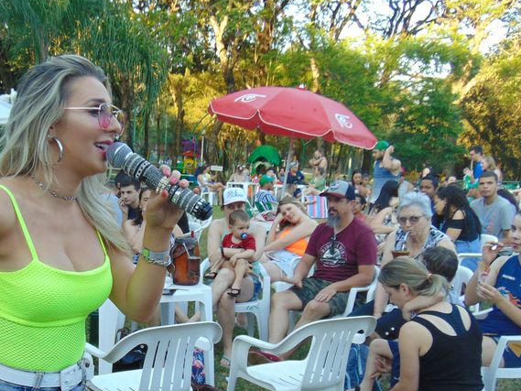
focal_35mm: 45
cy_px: 270
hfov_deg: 40.6
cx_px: 117
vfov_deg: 31.9
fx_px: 677
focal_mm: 4.5
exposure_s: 1/100
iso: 80
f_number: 3
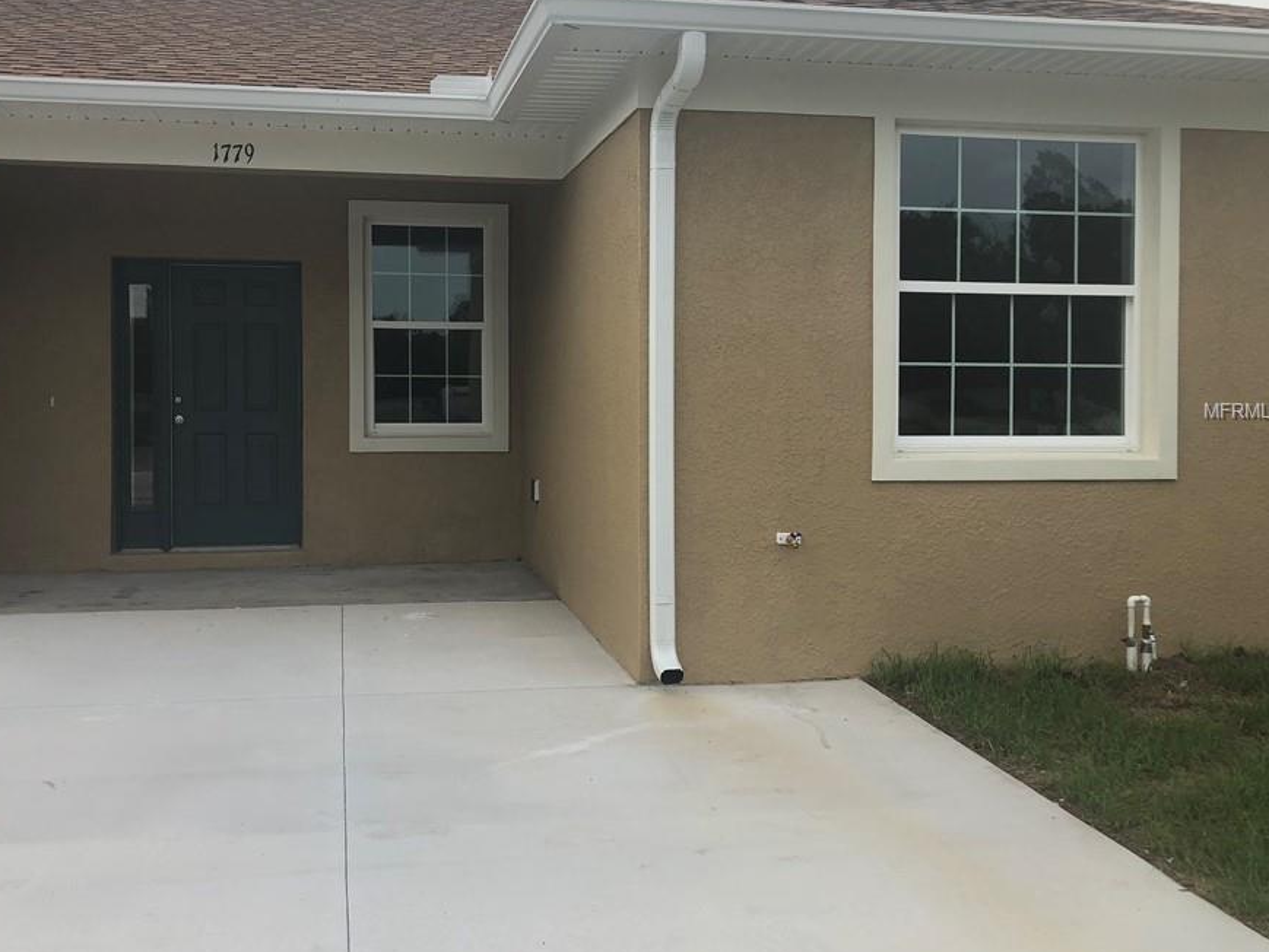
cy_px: 412
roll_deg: +2.2
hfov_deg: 55.1
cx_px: 545
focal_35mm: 33
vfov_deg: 42.9
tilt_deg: -4.4
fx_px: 1210
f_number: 1.8
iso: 20
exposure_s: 1/1429
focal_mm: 3.99
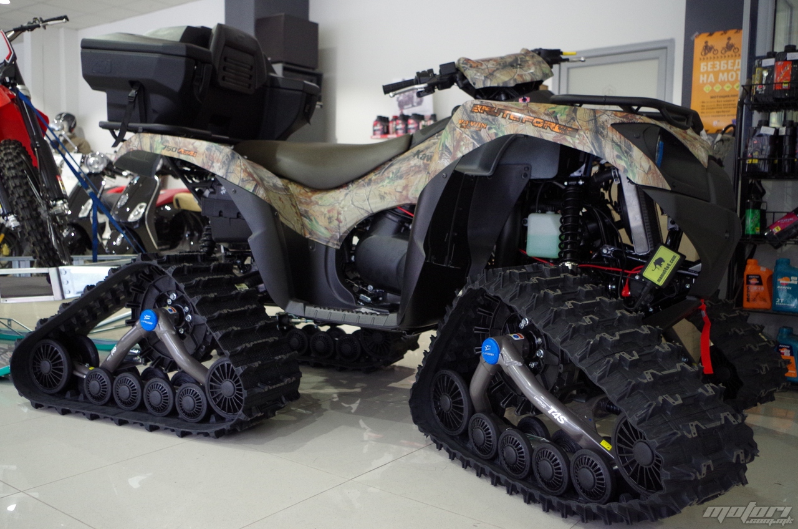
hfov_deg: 60.4
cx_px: 399
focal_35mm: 31
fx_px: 686
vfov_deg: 42.2
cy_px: 264
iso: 1600
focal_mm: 21.25
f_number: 4
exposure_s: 1/50
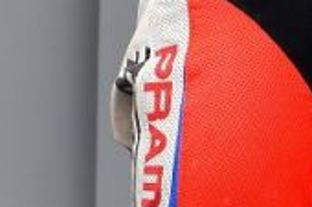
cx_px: 363
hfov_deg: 1.1
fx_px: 15680
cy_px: -402
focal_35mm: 1811
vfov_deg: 0.8
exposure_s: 1/1000
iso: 400
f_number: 6.3
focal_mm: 200
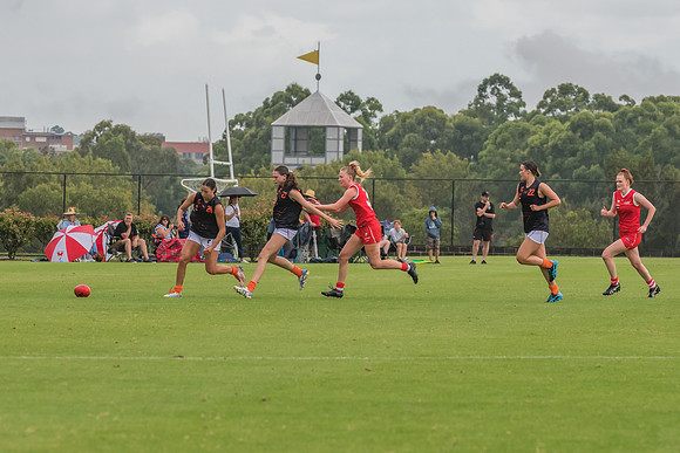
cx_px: 247
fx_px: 6464
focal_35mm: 342
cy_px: 176
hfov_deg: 6.0
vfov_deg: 4.0
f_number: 8
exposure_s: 1/1250
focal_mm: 170
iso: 800
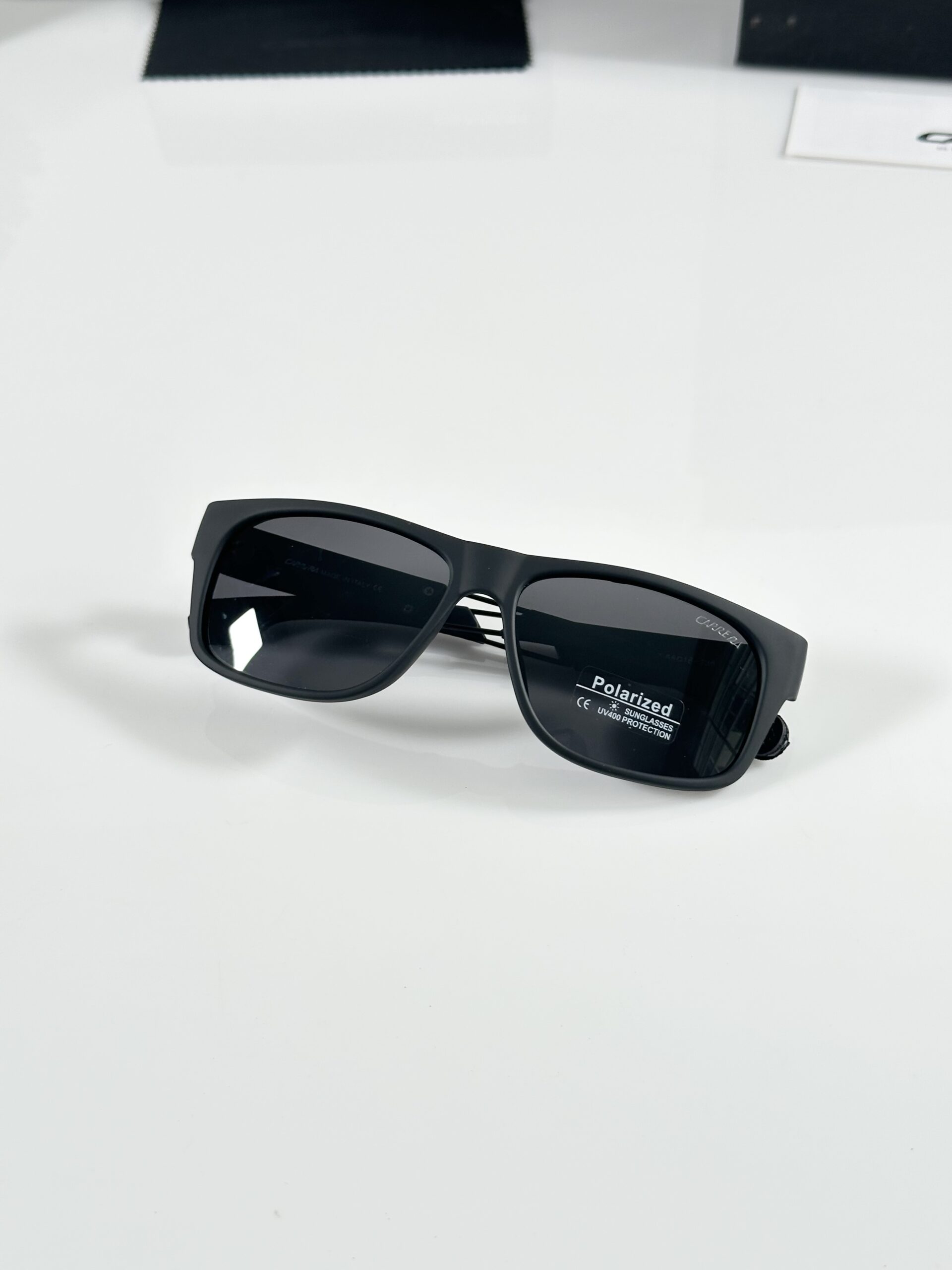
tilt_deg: -40.7
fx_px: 1760
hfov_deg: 30.3
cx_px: 476
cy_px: 635
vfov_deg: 39.7
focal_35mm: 48
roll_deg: +1.4
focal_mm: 6.86
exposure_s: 1/50
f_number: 1.78
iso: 50
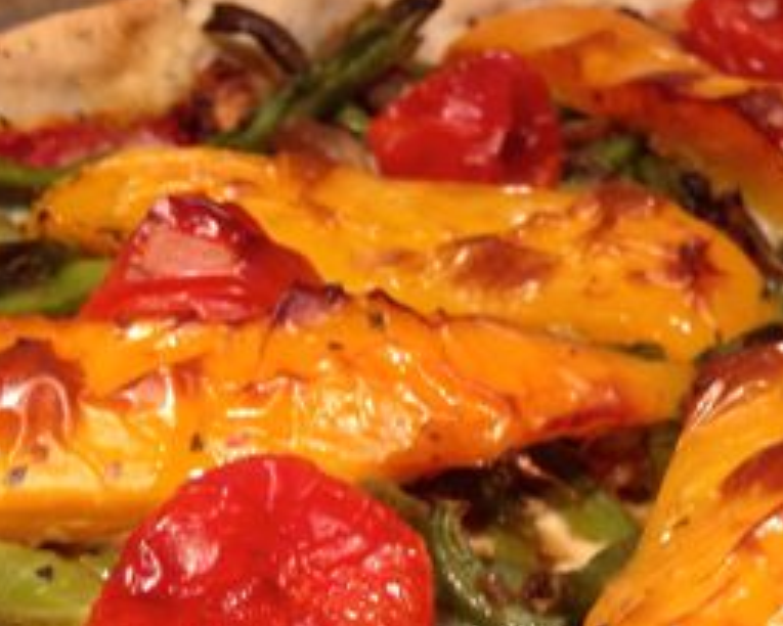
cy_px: 549
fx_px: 1877
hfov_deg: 22.2
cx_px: 866
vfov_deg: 18.7
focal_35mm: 81
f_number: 2.4
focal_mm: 4.12
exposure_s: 1/20
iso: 125
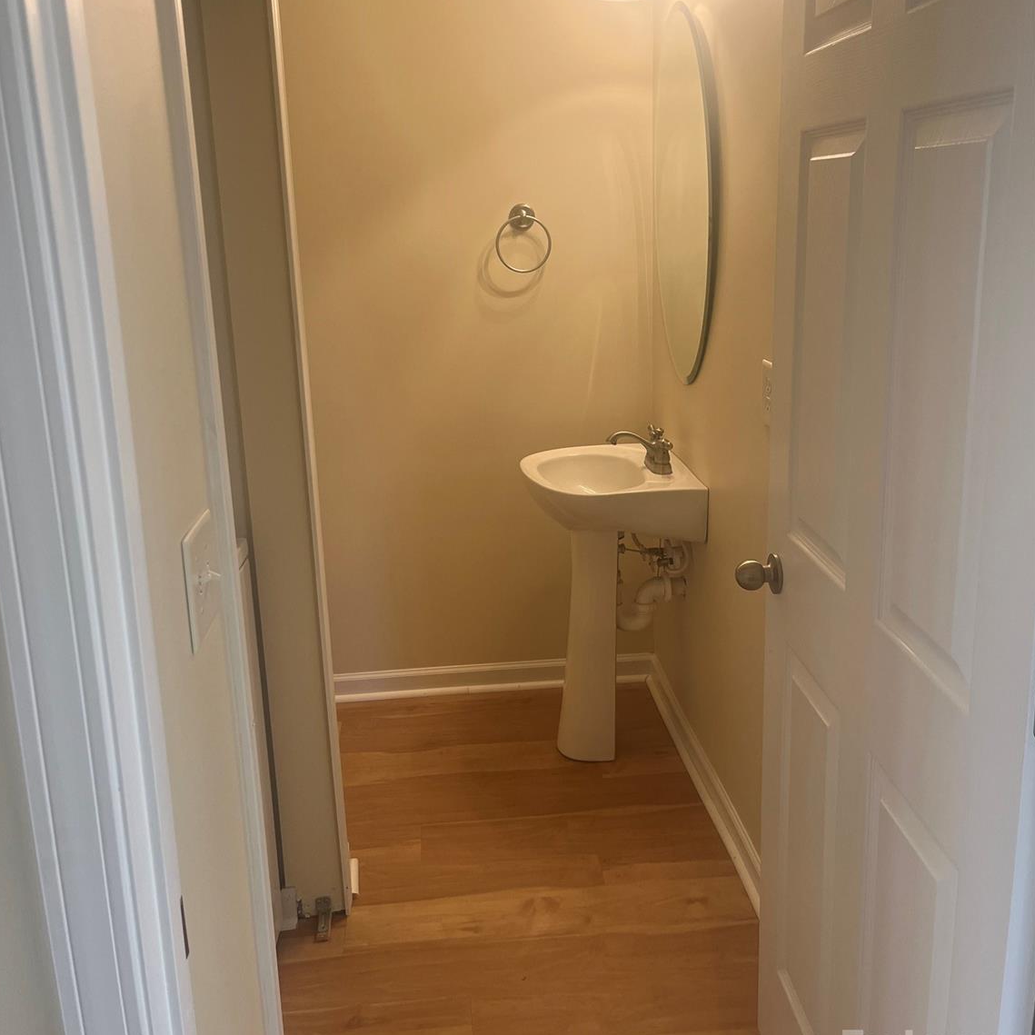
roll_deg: +2.9
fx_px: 1049
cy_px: 428
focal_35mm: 31
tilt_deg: -10.1
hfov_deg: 52.5
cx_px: 515
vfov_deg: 52.3
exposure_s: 1/120
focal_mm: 5.1
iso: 64
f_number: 1.6
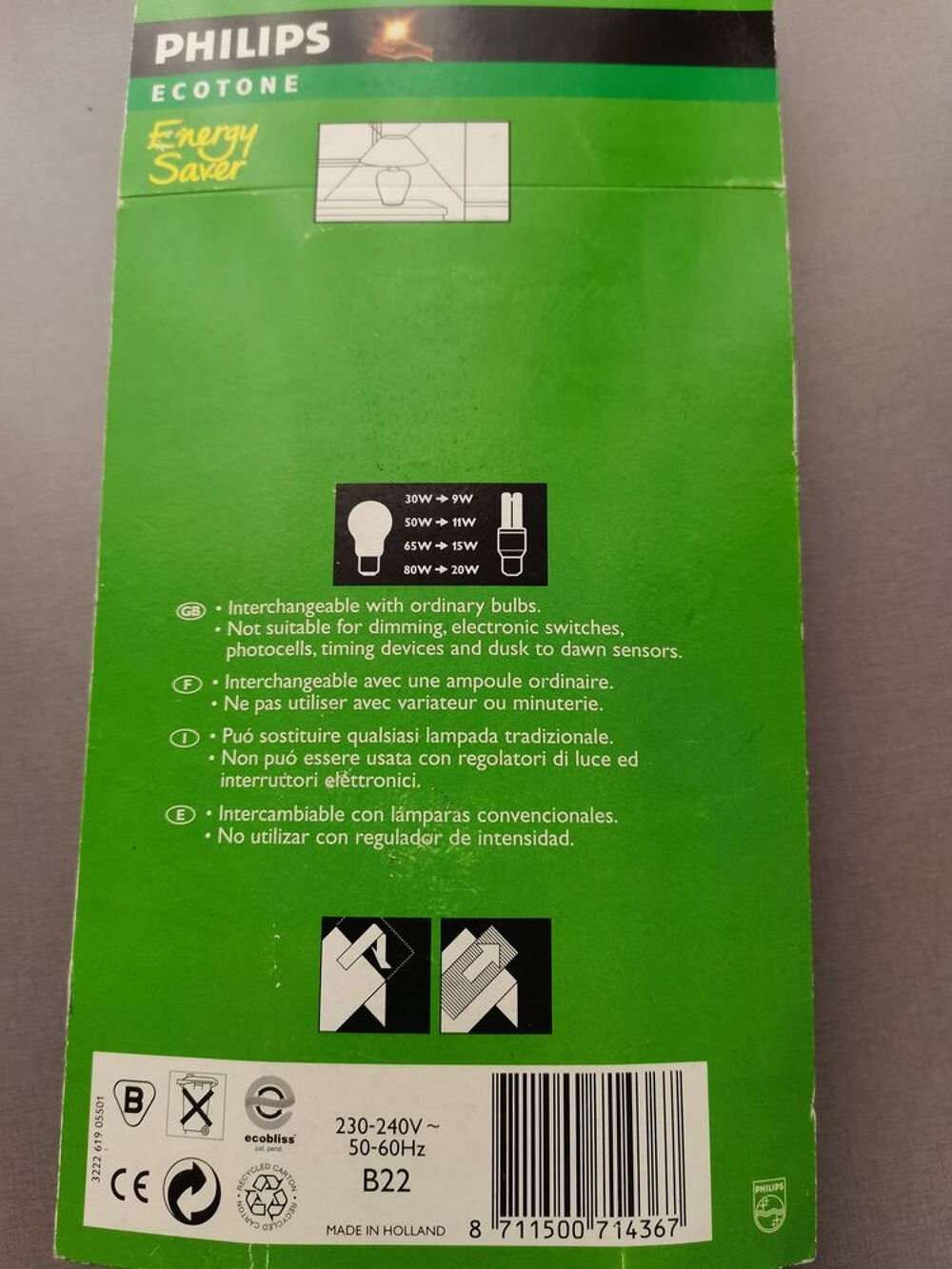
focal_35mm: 26
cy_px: 634
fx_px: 953
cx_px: 476
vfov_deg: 67.3
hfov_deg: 53.1
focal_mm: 5.58
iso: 200
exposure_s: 1/100
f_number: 1.8
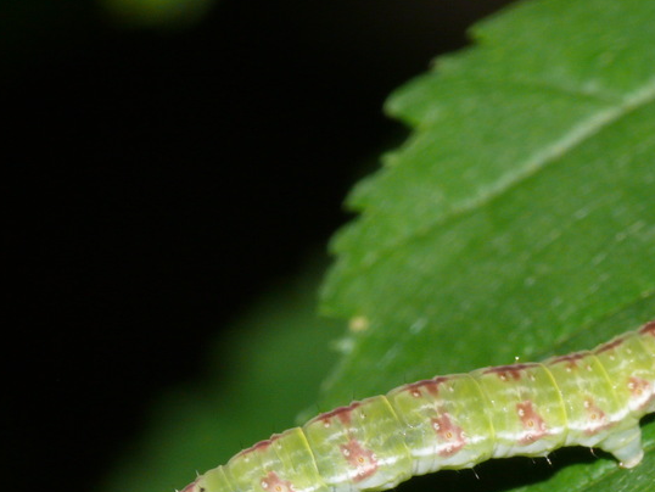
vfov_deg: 3.9
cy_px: 381
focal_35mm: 379
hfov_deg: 5.2
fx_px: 7175
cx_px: 428
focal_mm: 50.5
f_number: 11
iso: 200
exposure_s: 1/640
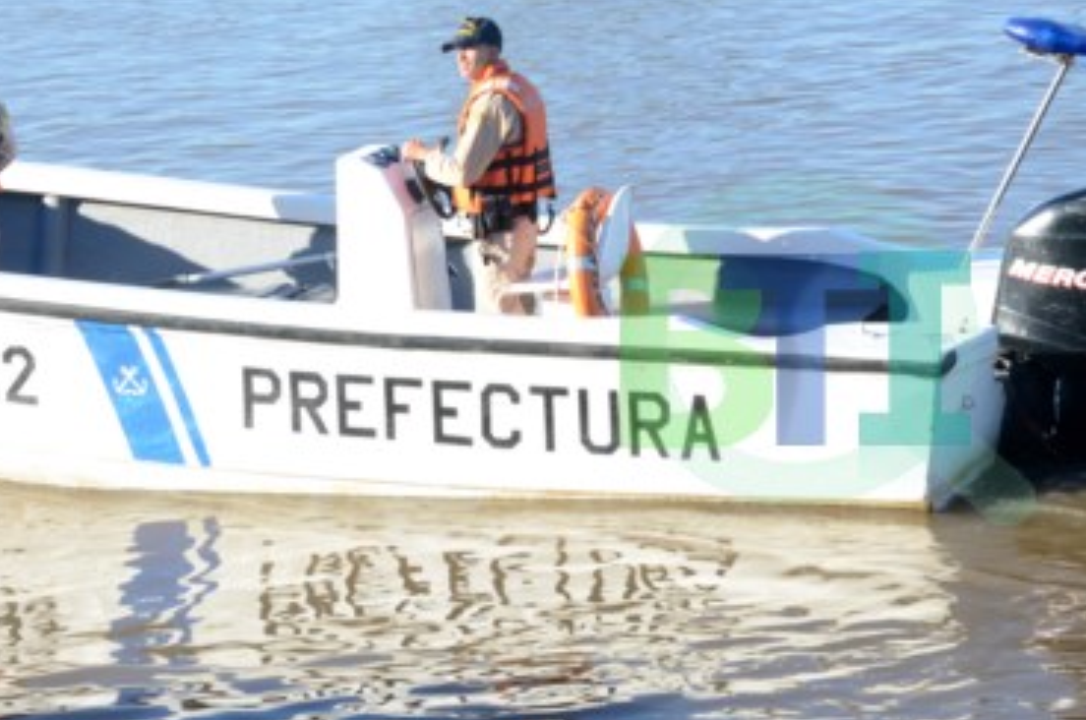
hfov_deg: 11.9
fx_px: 5180
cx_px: 310
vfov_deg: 7.9
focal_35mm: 172
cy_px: 112
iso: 100
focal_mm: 66
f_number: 8
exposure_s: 1/100
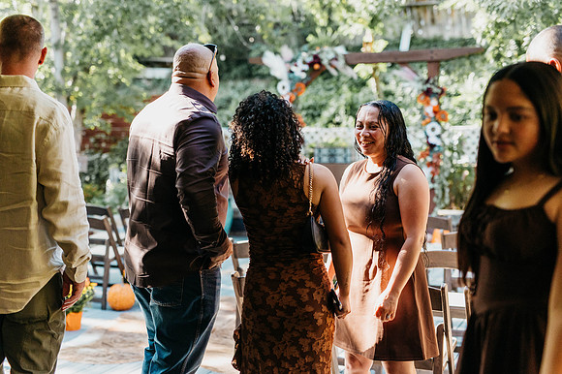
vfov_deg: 27.0
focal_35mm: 50
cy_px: 187
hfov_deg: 39.6
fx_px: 780
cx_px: 281
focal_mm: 50
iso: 2000
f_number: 2.5
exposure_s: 1/5000
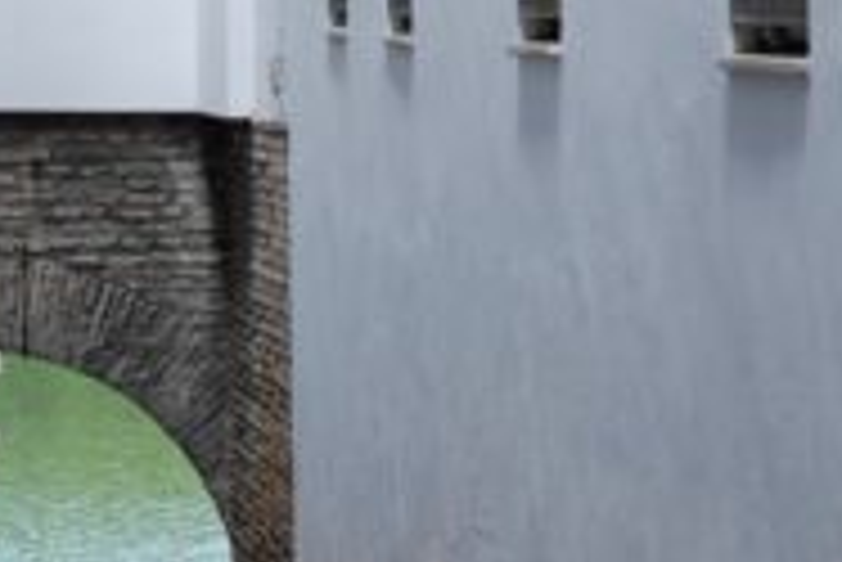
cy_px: 384
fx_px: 6577
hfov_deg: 7.3
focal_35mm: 281
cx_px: 347
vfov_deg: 4.9
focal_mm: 70
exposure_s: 1/250
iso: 200
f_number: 4.5
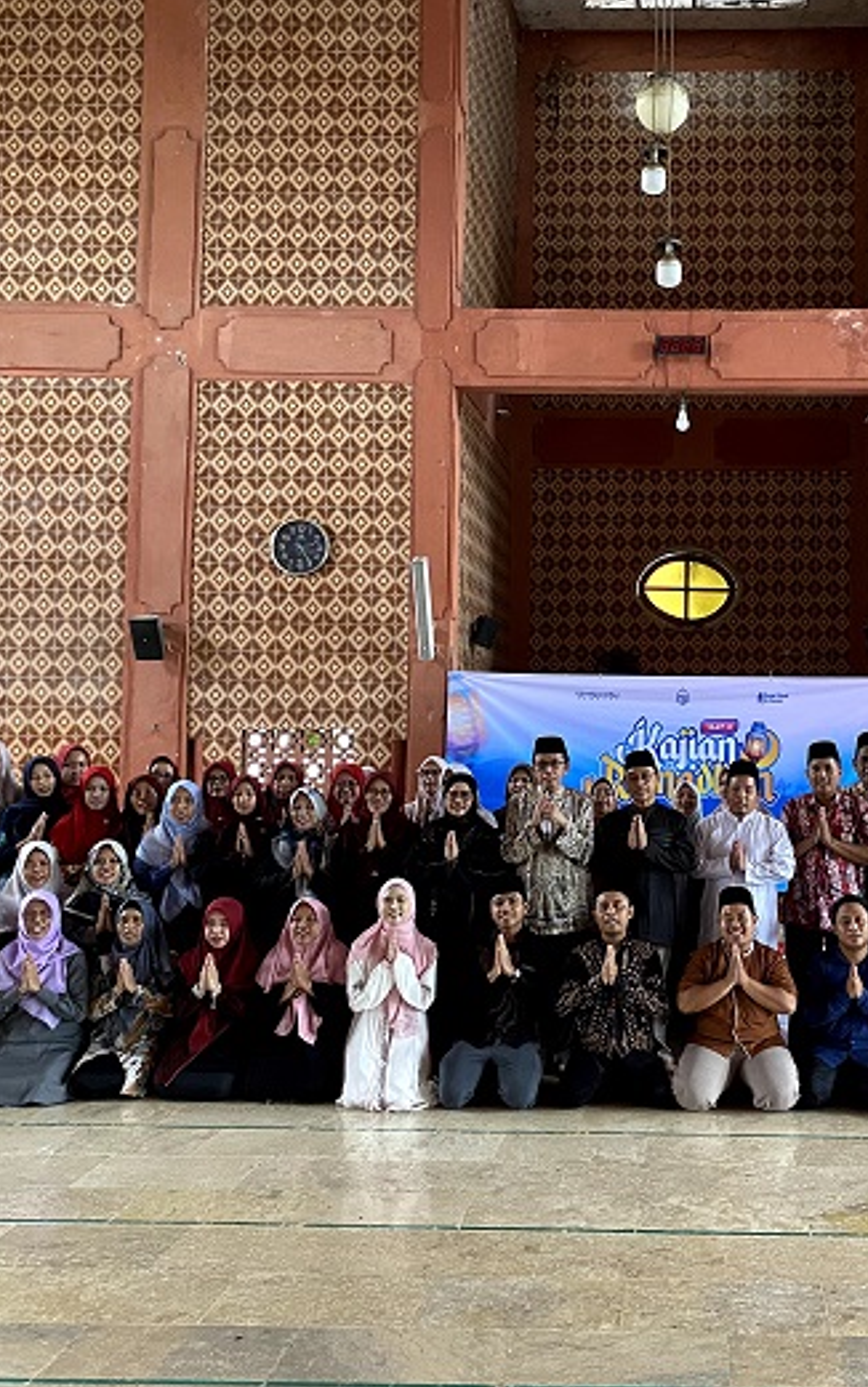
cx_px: 671
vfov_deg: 52.7
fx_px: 1399
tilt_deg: +1.4
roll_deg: -0.8
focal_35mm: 37
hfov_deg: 33.6
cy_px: 694
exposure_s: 1/60
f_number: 1.8
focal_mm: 4.25
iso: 400
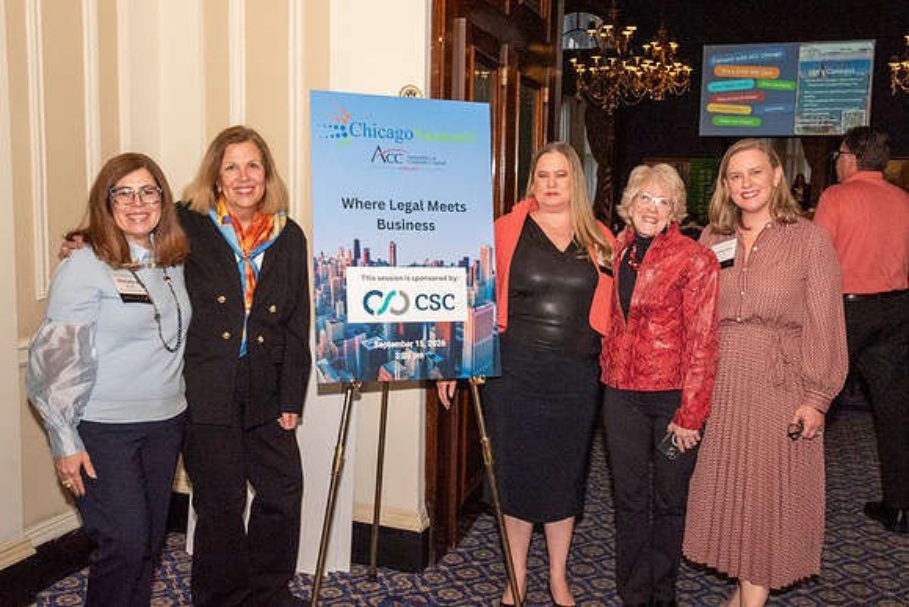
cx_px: 454
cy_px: 304
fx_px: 934
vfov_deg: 36.0
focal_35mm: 37
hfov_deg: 51.9
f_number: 14
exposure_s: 1/160
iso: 5000
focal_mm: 25
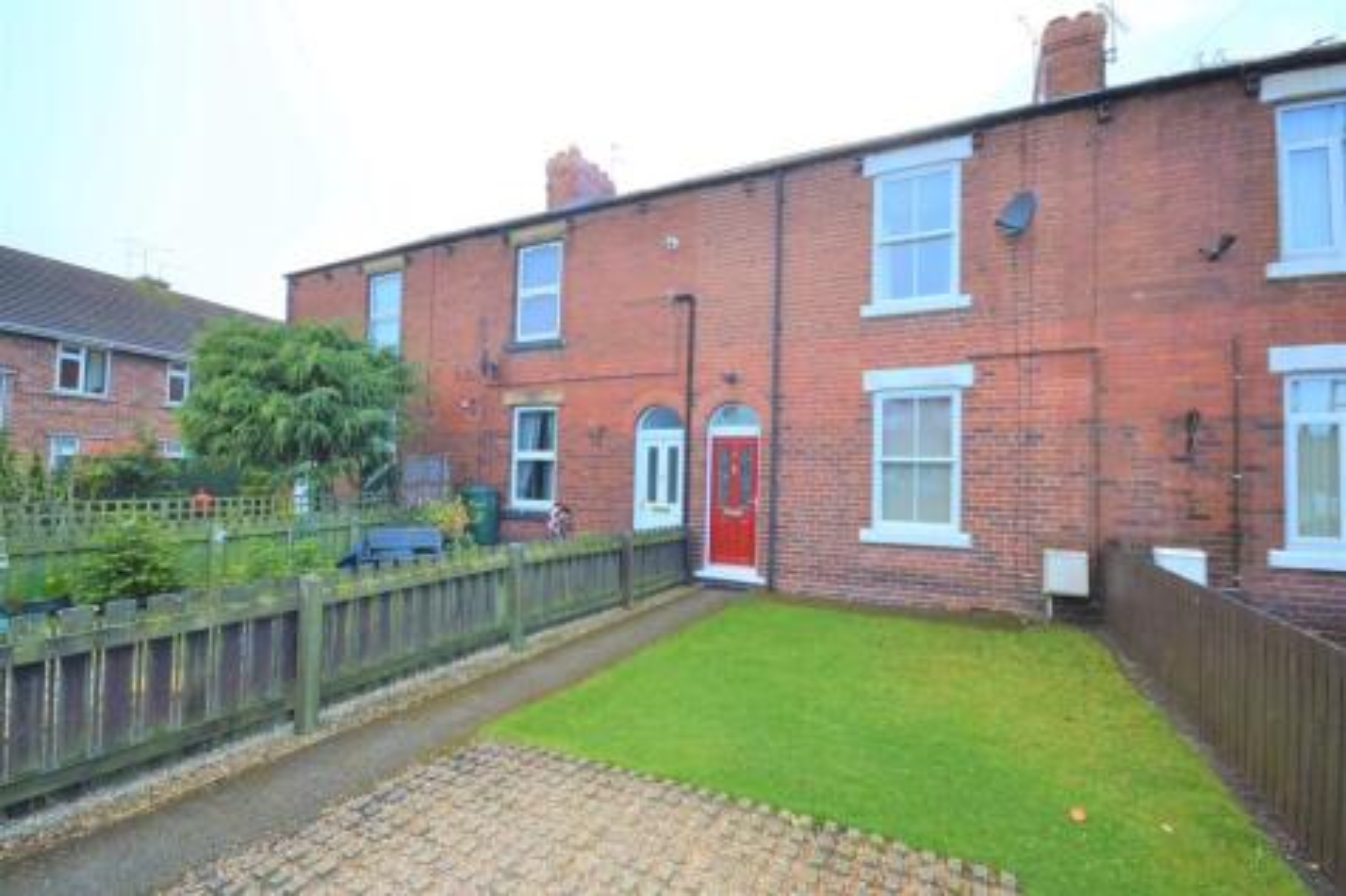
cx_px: 673
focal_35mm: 15
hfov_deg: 100.4
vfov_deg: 77.3
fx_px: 561
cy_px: 448
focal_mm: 10
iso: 160
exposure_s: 1/125
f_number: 5.6
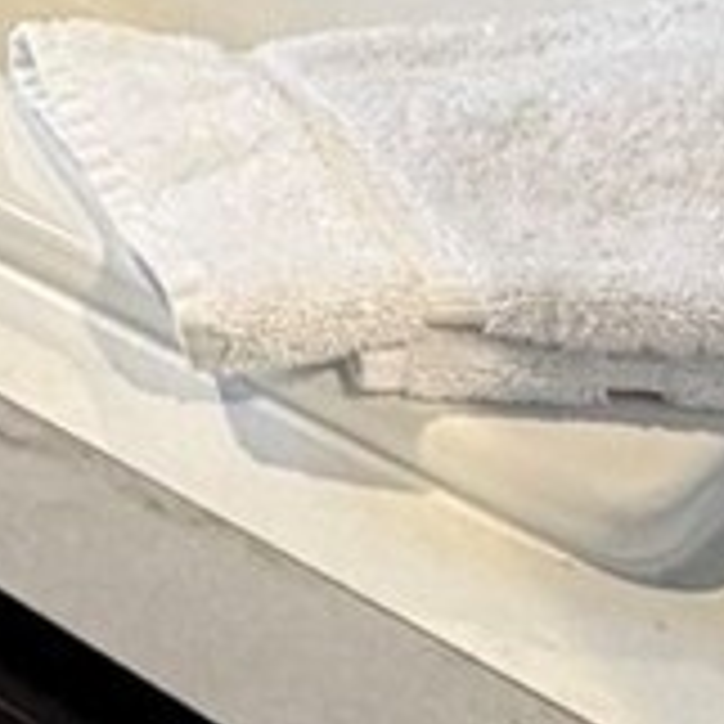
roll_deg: -0.7
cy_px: -567
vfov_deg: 14.0
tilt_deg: -13.7
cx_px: -630
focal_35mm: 111
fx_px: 2627
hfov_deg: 13.8
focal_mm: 2.22
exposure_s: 1/60
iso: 200
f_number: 2.2
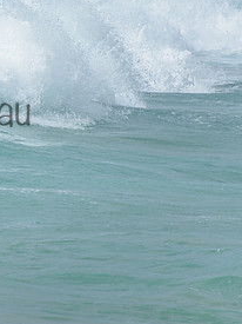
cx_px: -114
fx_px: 9291
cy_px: 64
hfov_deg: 1.5
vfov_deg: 2.0
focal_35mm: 996
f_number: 5.6
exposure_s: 1/2000
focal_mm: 400
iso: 125
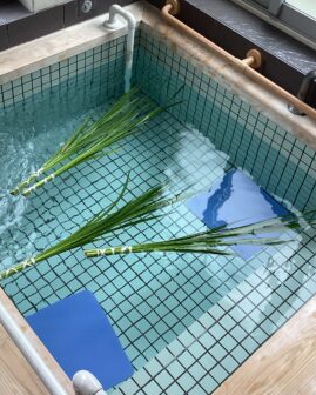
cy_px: 142
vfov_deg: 40.8
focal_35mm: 45
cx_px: 144
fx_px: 526
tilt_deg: -46.4
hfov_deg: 33.4
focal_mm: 3.3
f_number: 2.4
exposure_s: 1/60
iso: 64
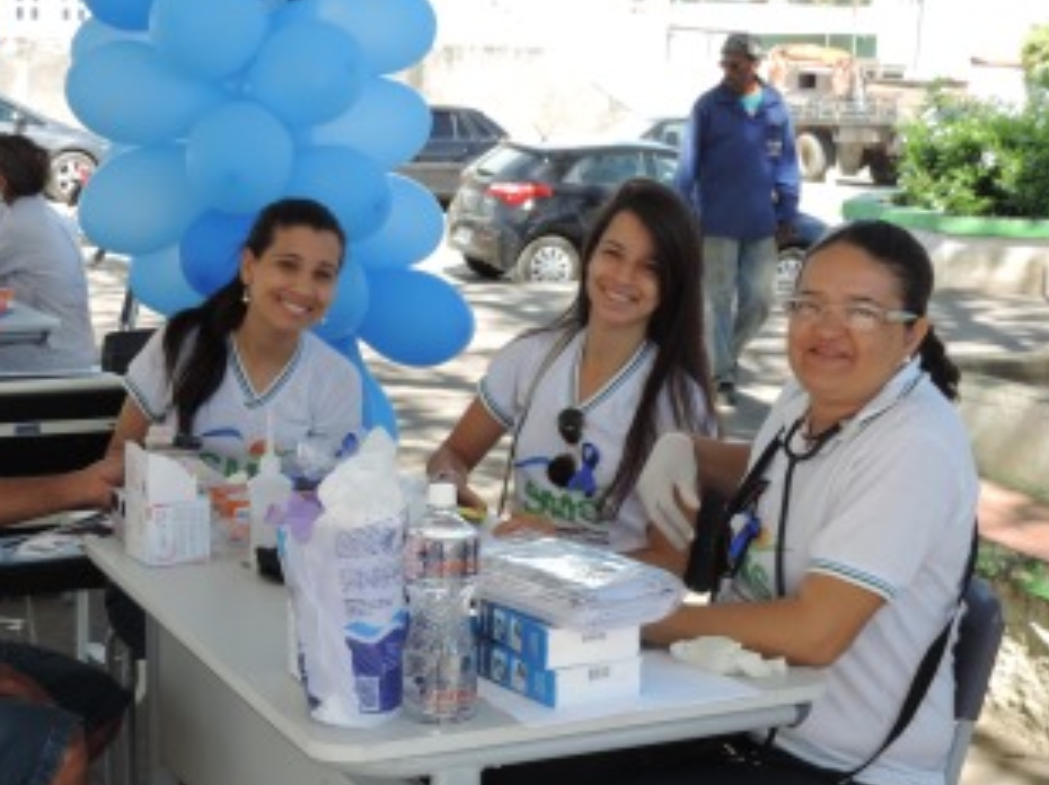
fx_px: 2059
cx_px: 338
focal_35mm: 68
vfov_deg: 21.5
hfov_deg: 28.4
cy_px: 528
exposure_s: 1/200
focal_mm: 8.3
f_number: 3.5
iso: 80
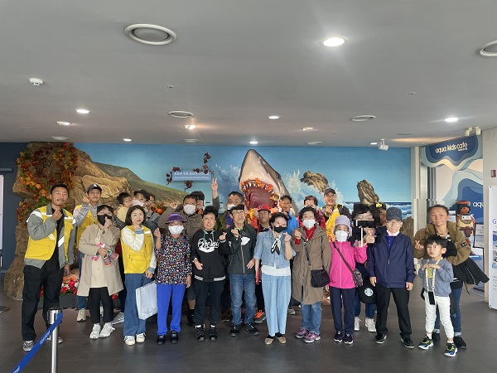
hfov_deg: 67.3
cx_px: 248
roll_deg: +0.7
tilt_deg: +2.8
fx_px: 373
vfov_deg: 53.1
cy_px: 186
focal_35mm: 26
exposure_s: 1/121
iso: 125
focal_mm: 4.2
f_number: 1.6
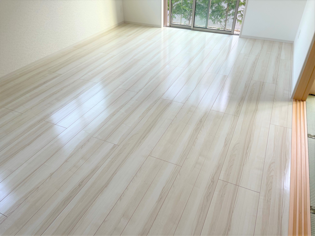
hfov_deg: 67.3
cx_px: 158
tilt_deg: -36.3
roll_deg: +0.8
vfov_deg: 53.1
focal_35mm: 26
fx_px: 237
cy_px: 118
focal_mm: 5.1
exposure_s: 1/121
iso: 64
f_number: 1.6
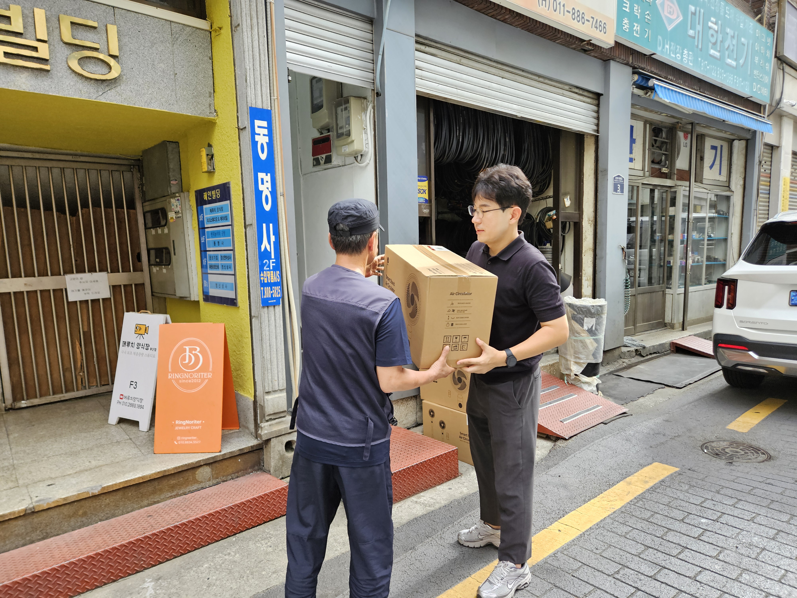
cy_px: 299
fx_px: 530
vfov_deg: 58.9
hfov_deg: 73.9
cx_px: 398
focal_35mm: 23
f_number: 1.8
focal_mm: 5.4
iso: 64
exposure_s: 1/180
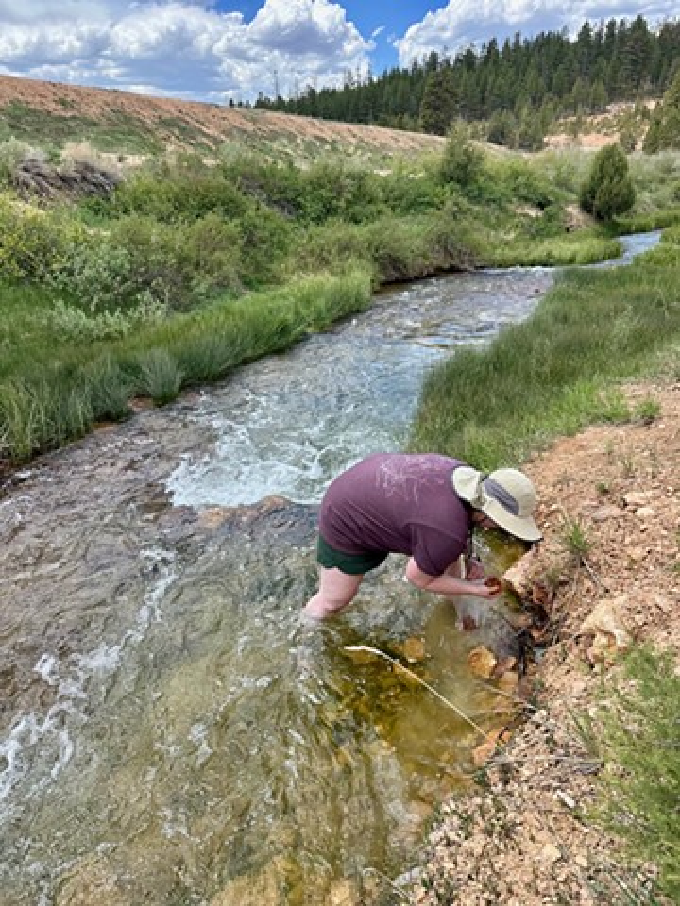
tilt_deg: -21.8
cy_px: 453
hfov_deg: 56.8
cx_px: 340
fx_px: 629
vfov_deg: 71.6
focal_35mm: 24
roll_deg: +2.2
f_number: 1.8
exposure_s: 1/1779
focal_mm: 6.9
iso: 80
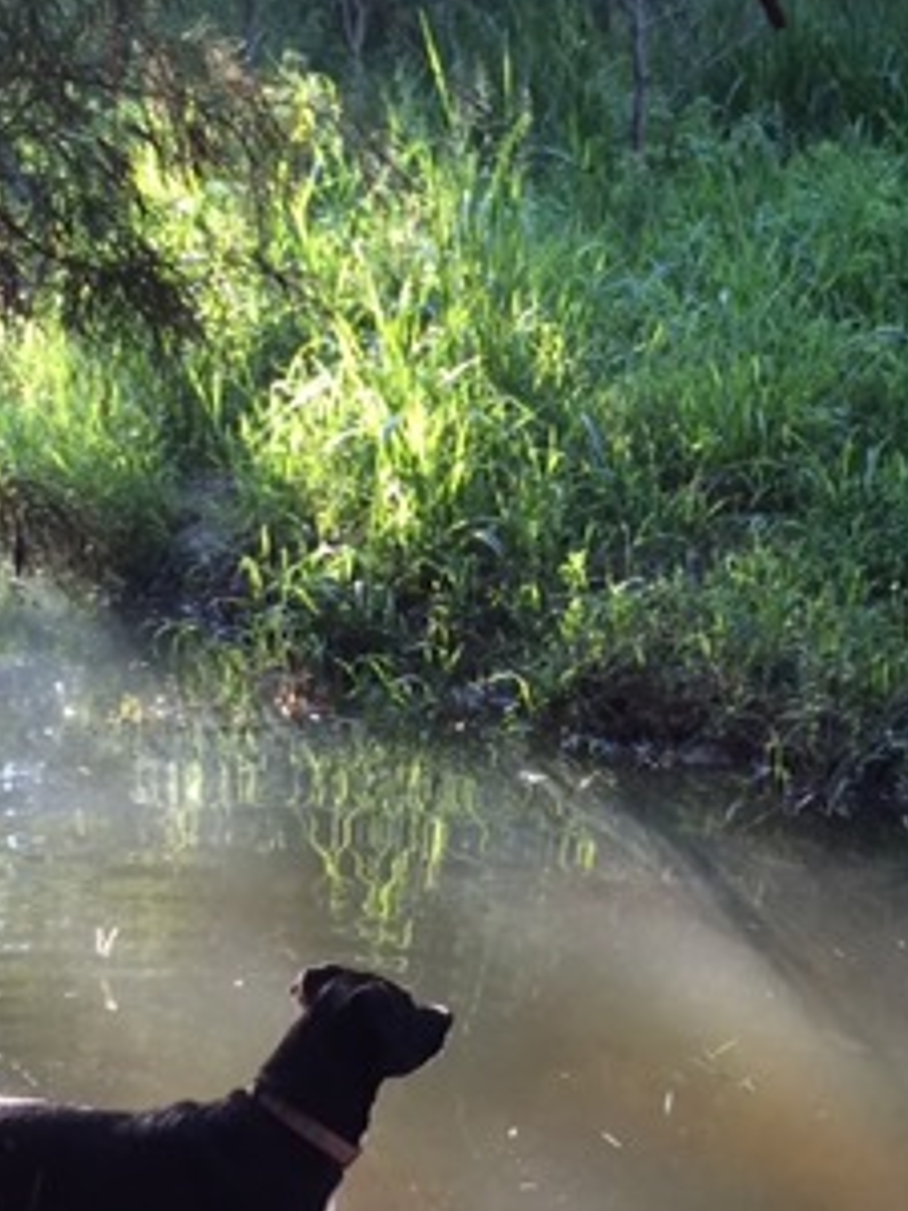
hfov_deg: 16.8
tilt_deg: -15.9
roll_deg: +0.6
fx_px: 3043
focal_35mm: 87
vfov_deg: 22.5
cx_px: 811
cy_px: 618
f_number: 2.2
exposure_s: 1/30
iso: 32
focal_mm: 4.15
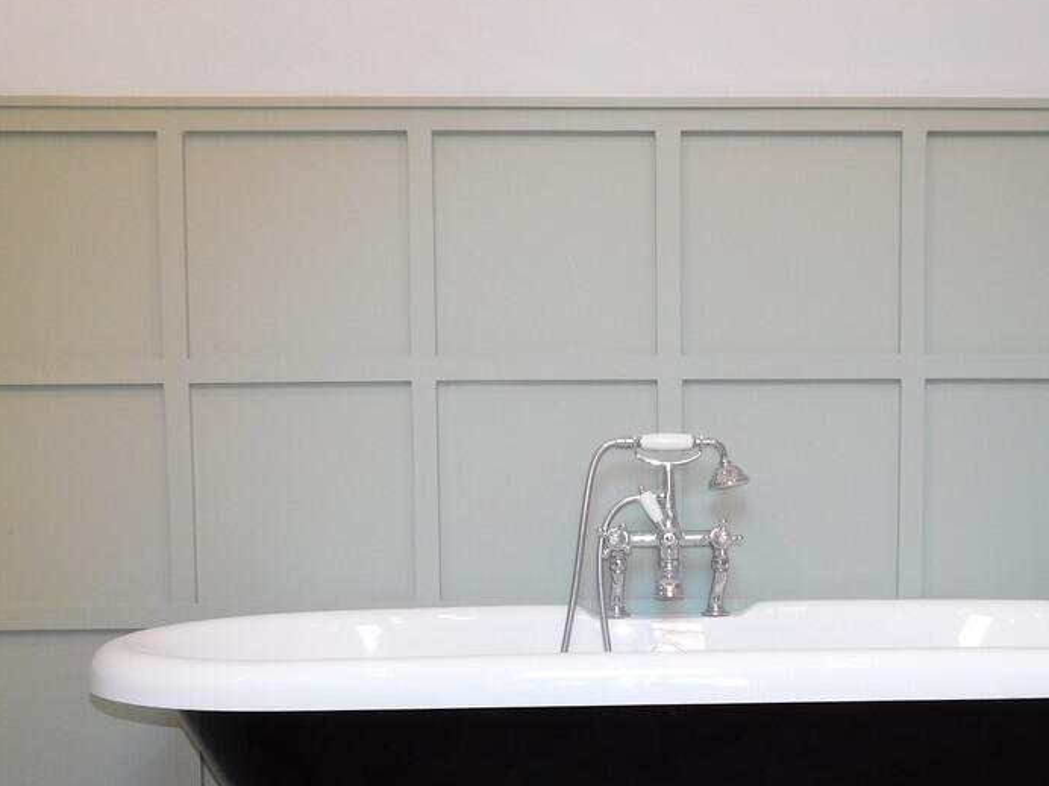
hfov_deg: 49.7
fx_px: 1121
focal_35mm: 37
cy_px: 571
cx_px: 650
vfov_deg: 37.9
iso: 180
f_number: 3.1
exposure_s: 1/30
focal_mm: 4.5
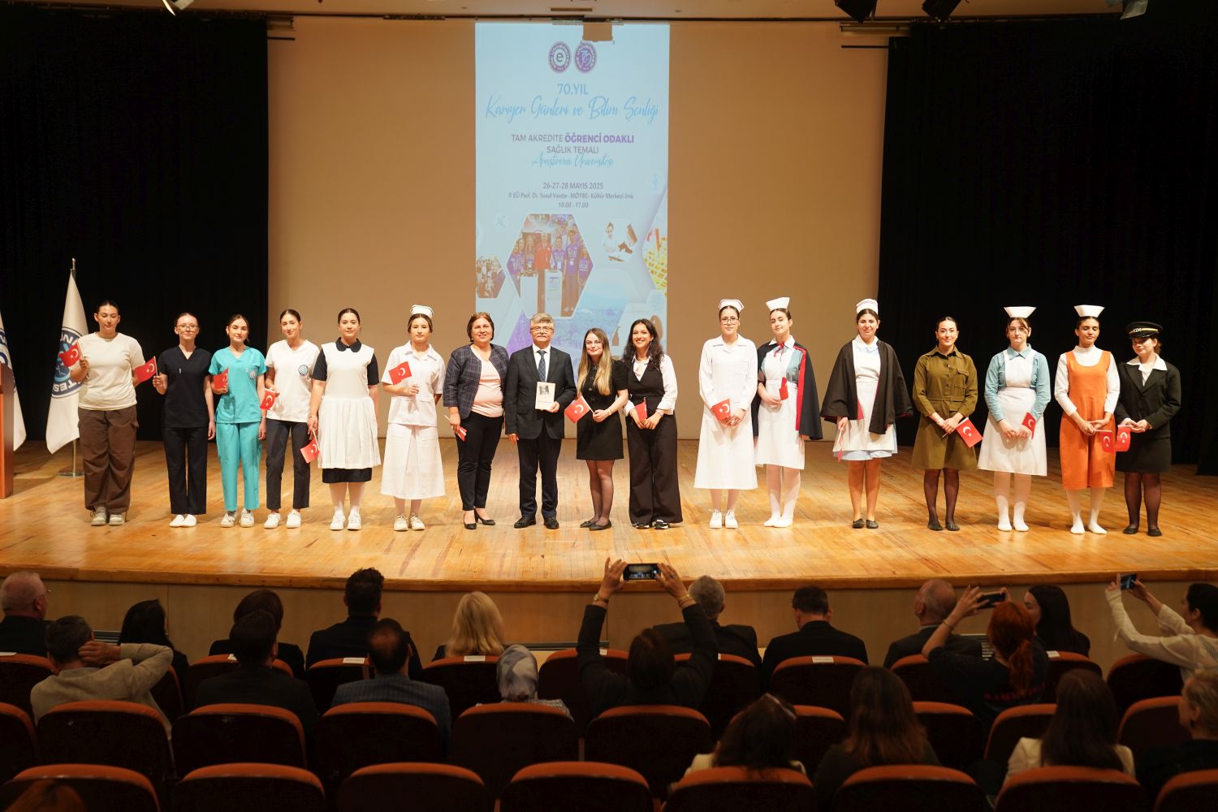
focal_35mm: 43
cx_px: 609
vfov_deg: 31.2
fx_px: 1455
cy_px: 406
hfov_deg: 45.4
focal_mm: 43
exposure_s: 1/100
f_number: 3.2
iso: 800
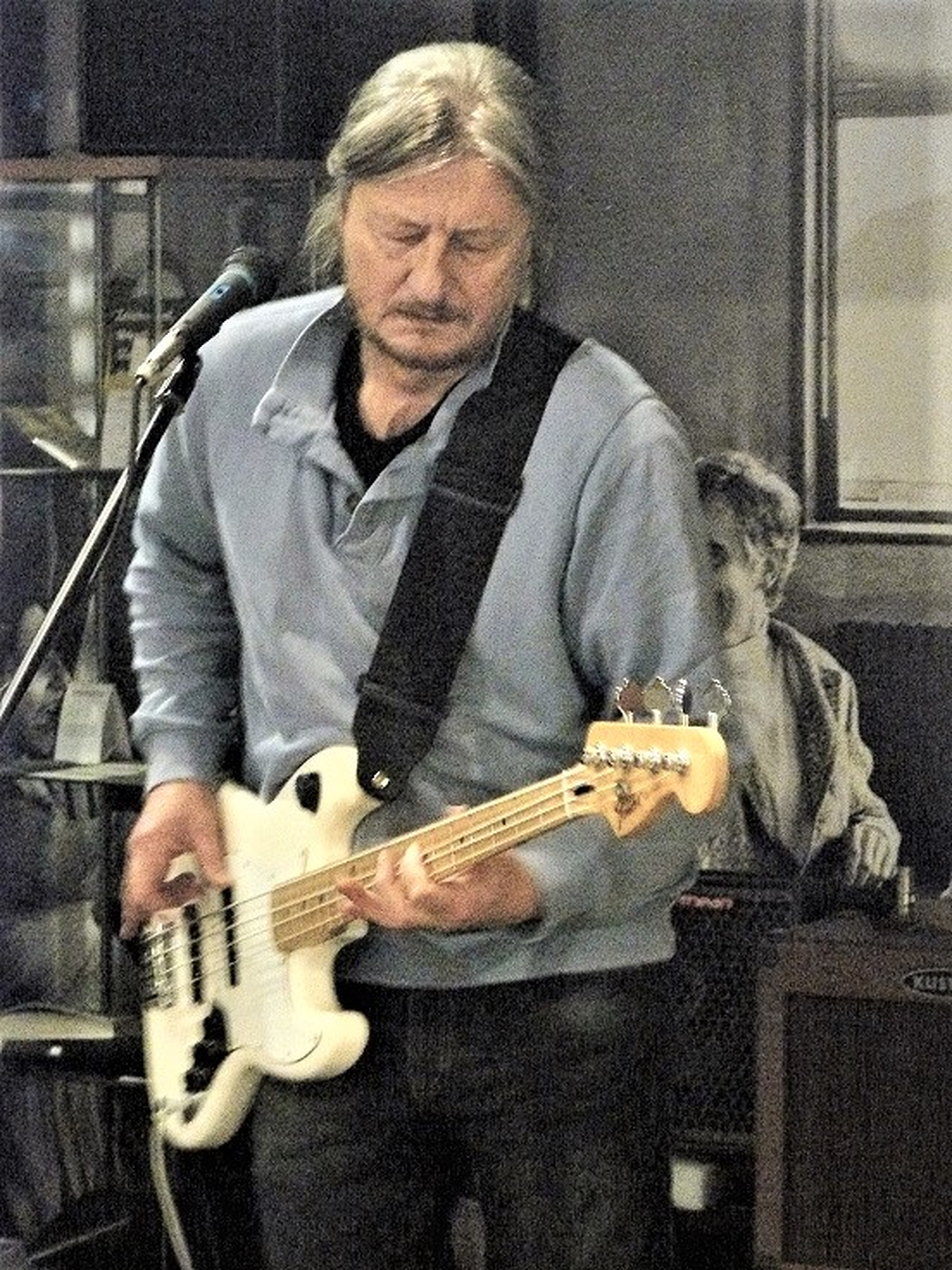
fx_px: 4767
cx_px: 476
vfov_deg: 15.2
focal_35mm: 130
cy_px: 635
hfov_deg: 11.4
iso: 800
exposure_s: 1/8
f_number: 3.2
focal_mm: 21.6
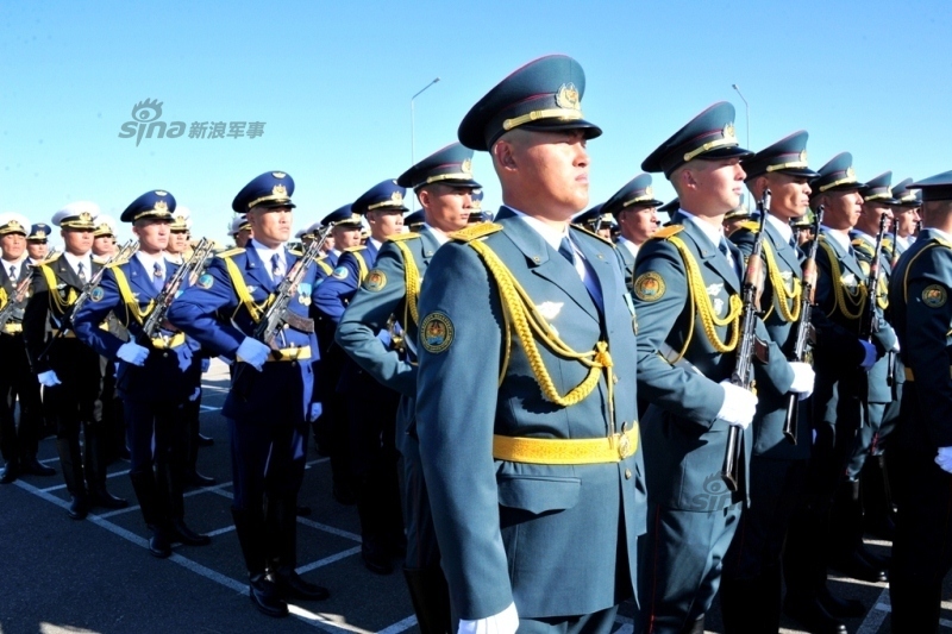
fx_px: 846
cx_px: 476
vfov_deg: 41.1
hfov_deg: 58.7
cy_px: 317
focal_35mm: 32
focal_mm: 32
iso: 1000
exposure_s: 1/640
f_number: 13
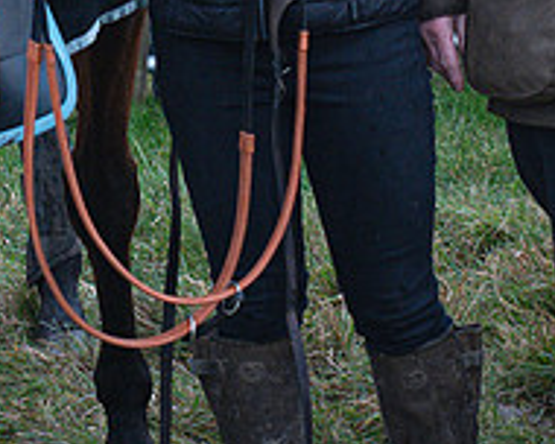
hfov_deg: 7.7
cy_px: -123
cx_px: 127
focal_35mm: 250
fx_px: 4106
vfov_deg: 6.1
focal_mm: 50
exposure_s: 1/690
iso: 400
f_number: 4
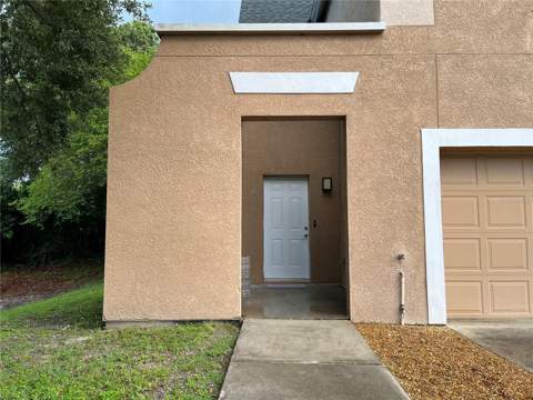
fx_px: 400
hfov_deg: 67.3
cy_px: 200
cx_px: 266
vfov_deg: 53.1
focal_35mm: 26
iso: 50
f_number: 1.6
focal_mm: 5.1
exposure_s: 1/390
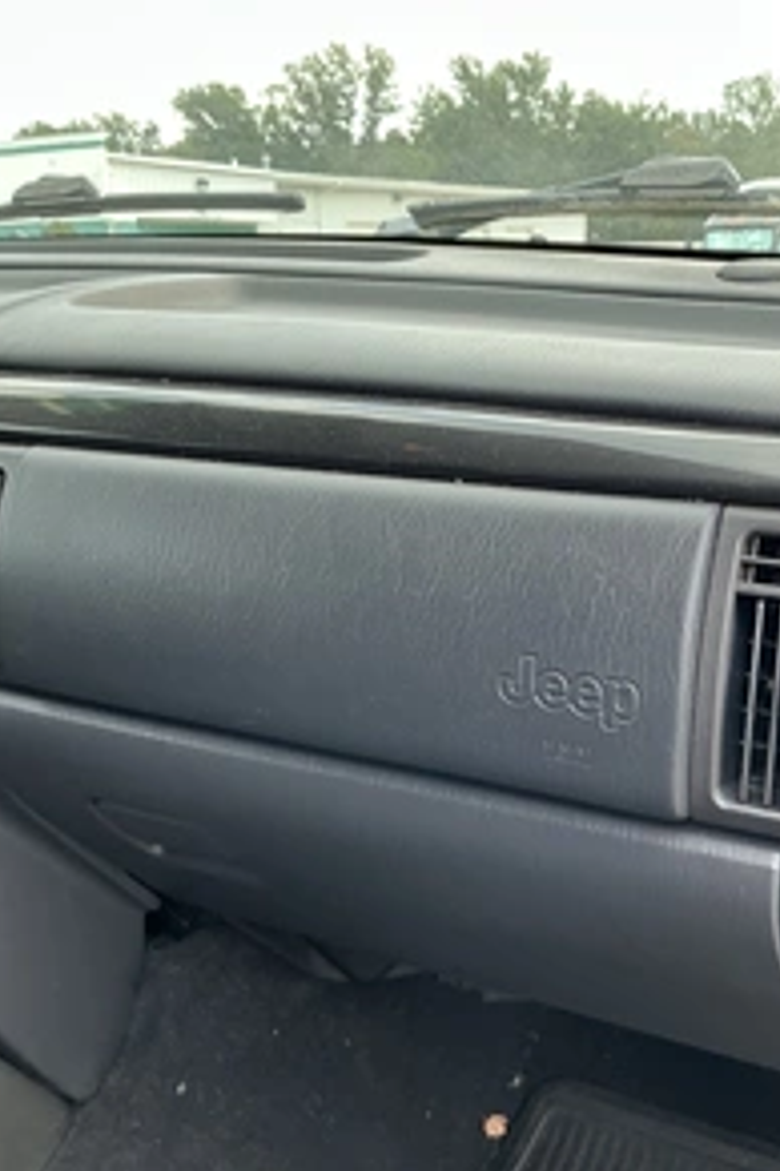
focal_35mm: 40
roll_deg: -0.7
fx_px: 1300
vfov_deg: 48.5
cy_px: 588
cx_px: 579
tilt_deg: -15.4
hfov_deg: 32.8
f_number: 1.8
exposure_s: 1/122
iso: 32
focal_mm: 3
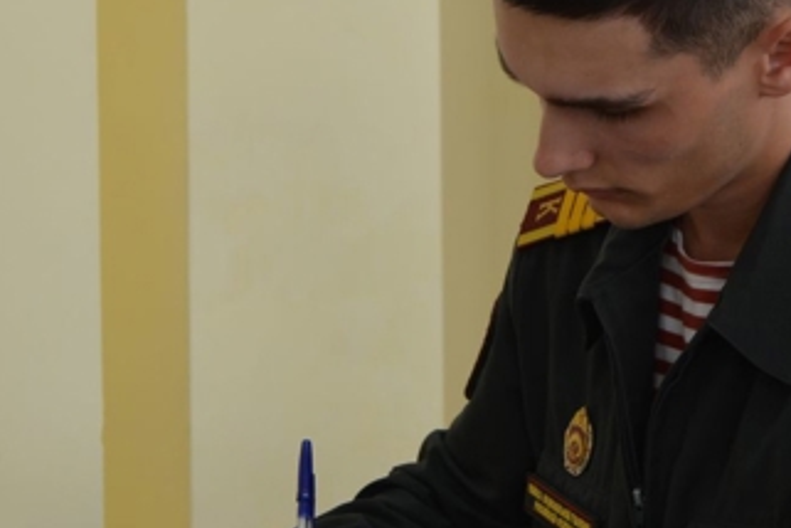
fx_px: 2922
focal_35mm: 133
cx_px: 468
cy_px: 279
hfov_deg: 15.4
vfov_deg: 10.3
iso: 360
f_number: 5.6
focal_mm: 38
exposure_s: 1/125
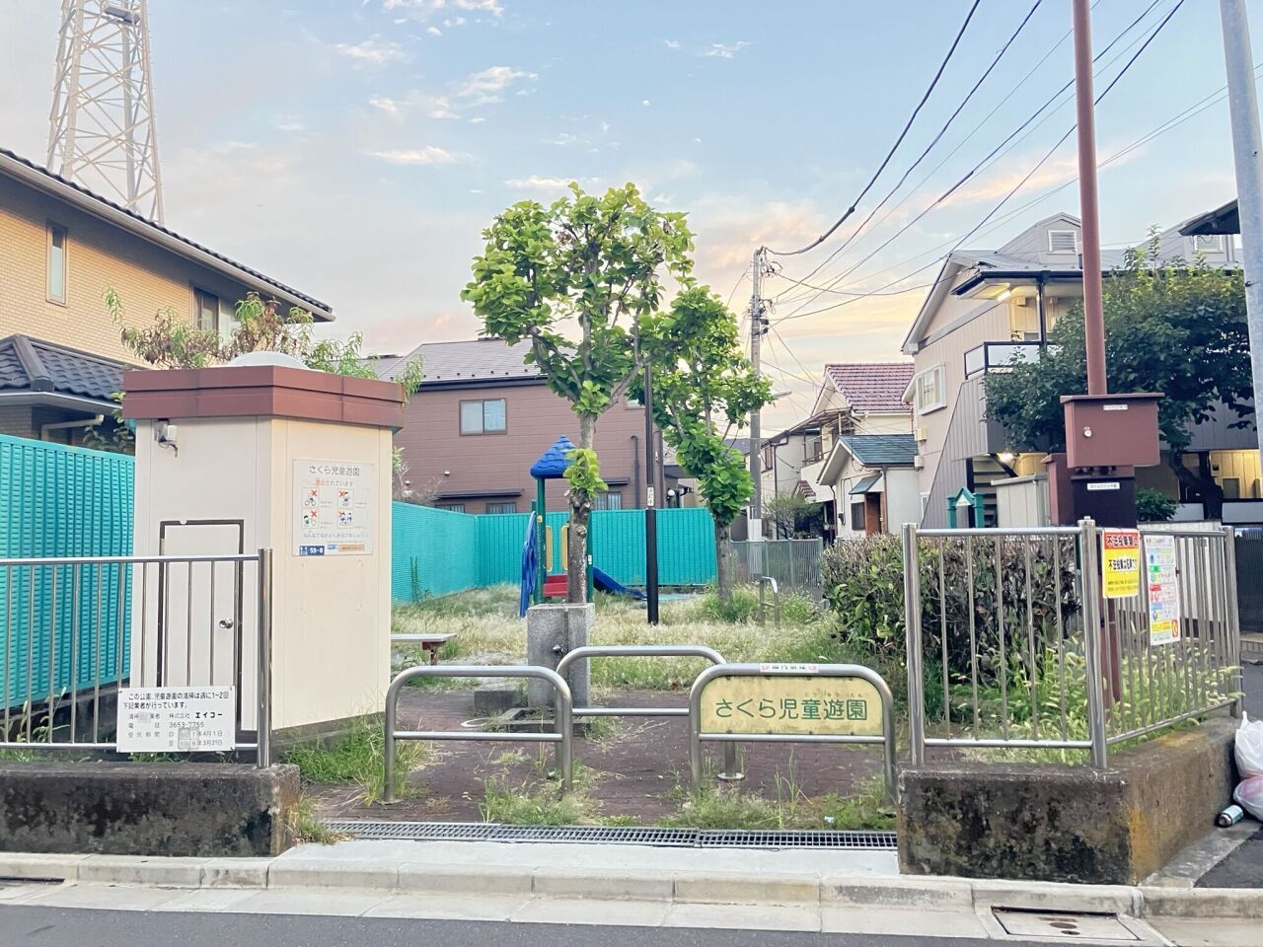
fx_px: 1022
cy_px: 474
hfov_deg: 63.4
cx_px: 632
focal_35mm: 28
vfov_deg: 49.7
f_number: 1.8
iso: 320
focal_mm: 3.99
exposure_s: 1/45
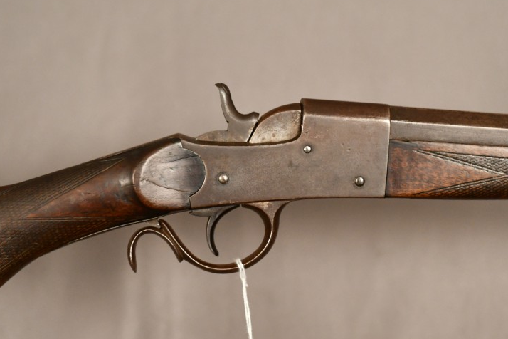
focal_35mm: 121
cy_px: 207
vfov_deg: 11.3
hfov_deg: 16.9
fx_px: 1707
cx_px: 258
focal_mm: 60
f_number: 3.2
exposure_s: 1/250
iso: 2000
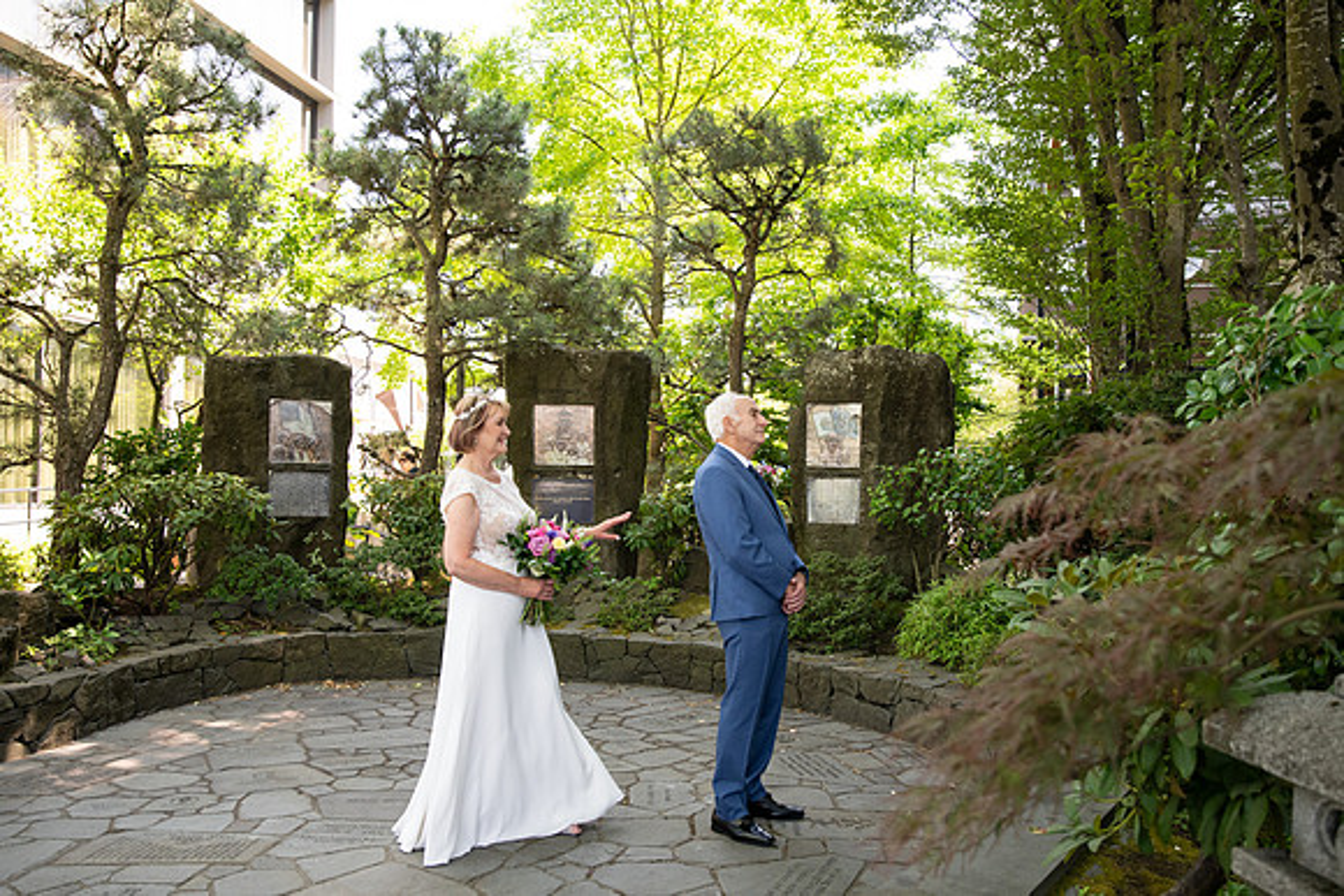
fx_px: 1158
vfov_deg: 42.3
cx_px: 672
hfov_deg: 60.3
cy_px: 448
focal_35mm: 31
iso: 1000
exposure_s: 1/400
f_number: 4
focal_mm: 31
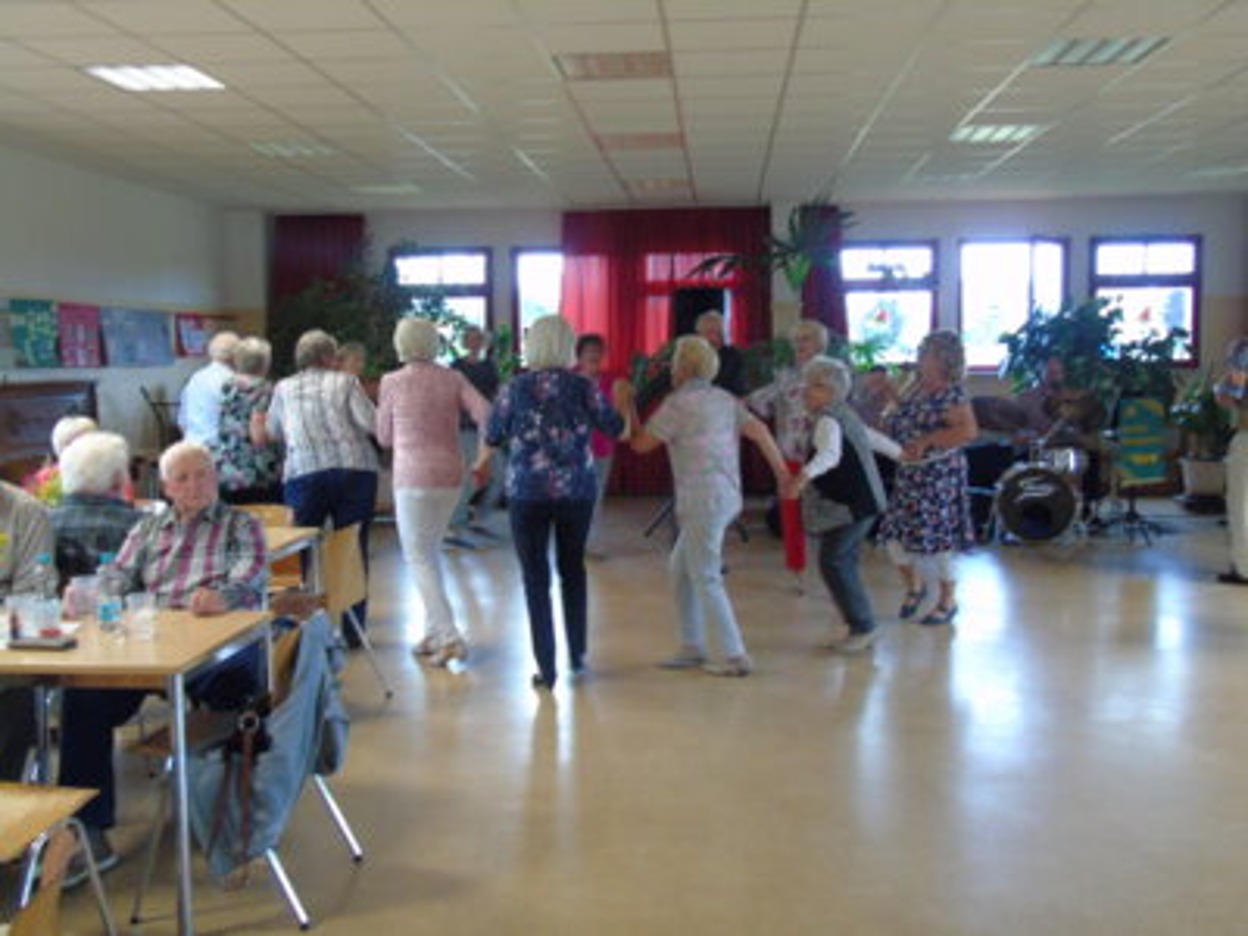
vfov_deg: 41.8
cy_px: 468
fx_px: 1226
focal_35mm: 34
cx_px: 624
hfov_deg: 54.0
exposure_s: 1/20
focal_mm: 6.1
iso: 500
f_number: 3.8
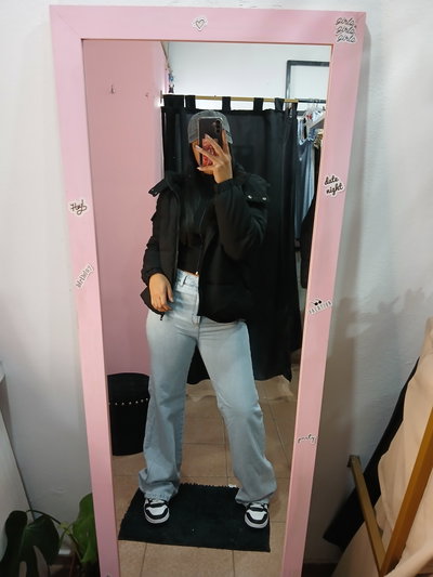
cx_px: 216
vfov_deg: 67.3
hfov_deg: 53.1
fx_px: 433
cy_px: 288
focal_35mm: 26
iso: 250
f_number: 1.8
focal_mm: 3.98
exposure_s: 1/50
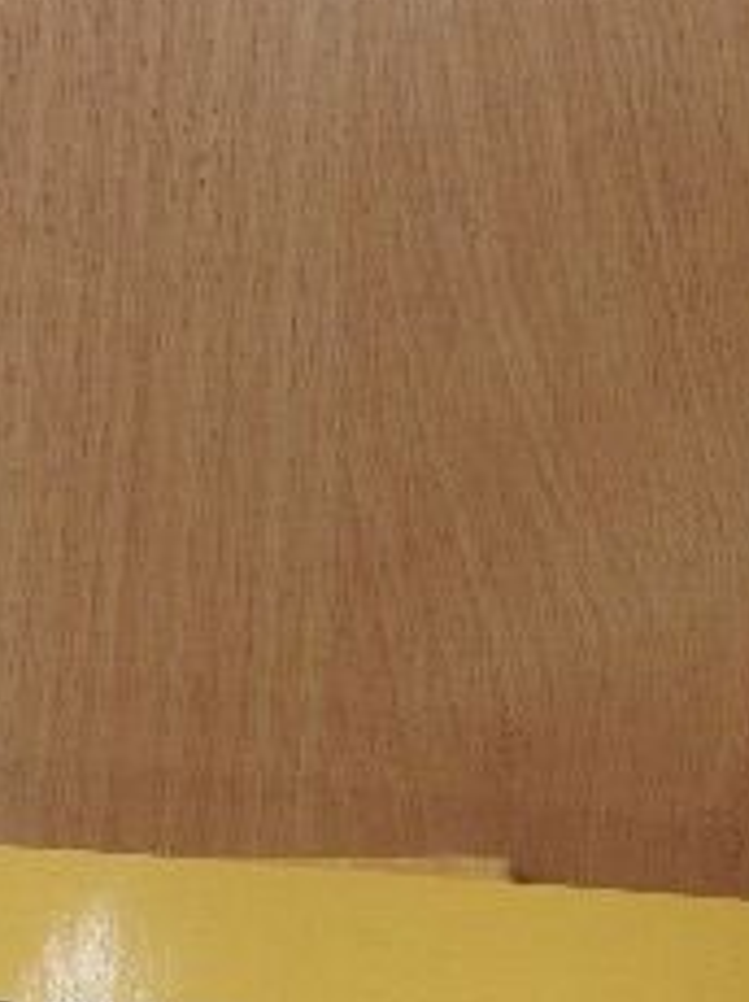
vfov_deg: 19.4
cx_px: 113
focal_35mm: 92
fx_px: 2659
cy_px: 1364
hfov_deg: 15.9
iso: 360
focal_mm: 5.9
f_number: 3.6
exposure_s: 1/60
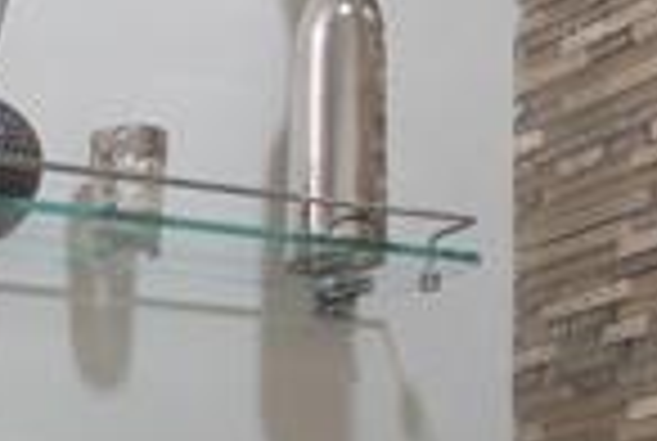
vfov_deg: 11.5
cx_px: -171
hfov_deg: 17.7
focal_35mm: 108
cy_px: 875
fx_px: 1984
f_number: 8
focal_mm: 15.5
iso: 400
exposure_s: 1/3
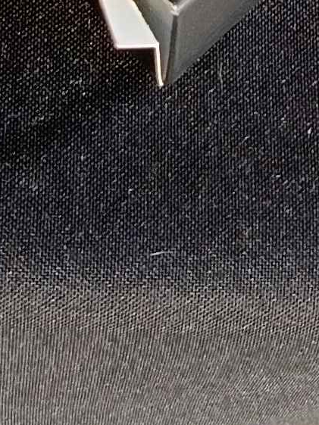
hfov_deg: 8.6
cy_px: -607
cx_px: 305
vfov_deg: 10.0
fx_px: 2100
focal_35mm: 171
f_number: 1.75
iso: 278
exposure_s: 1/100
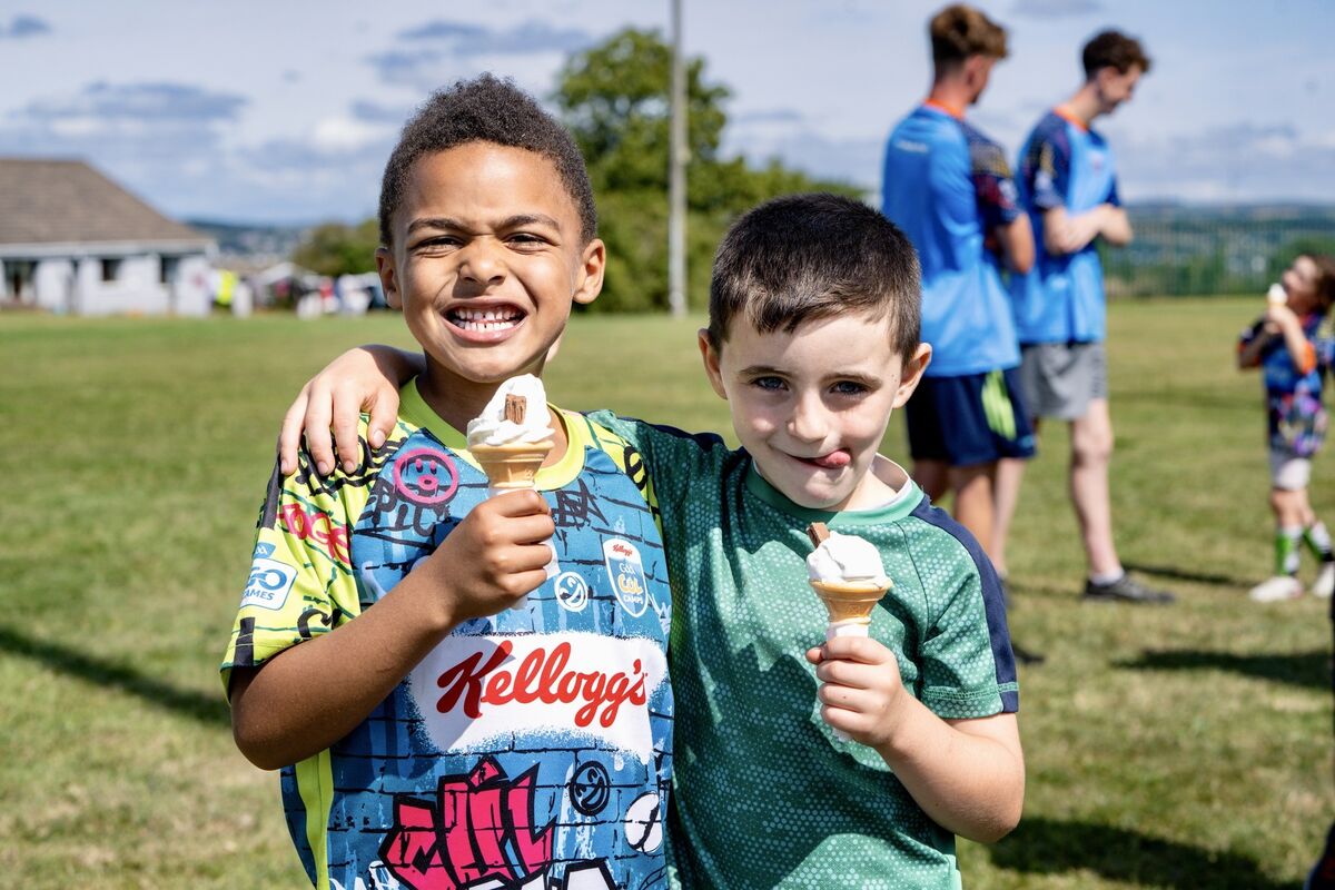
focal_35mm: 70
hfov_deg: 28.8
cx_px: 668
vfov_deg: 19.5
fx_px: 2596
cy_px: 445
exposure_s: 1/1600
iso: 400
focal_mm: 70
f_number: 6.3
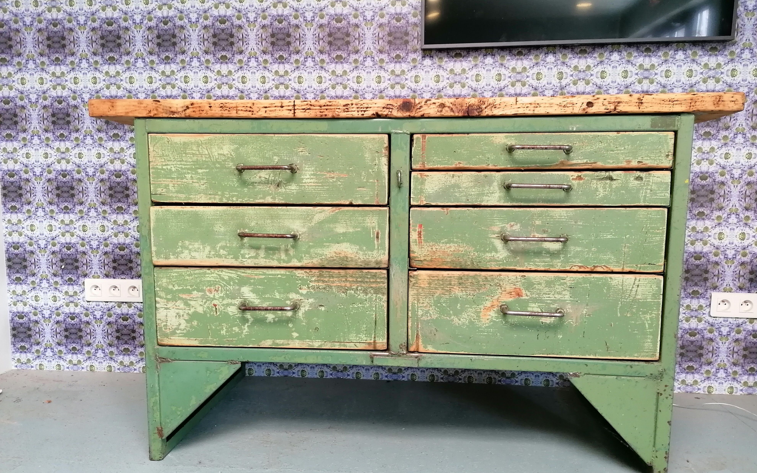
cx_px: 383
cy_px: 259
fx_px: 598
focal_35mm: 29
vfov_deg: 43.1
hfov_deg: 64.6
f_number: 1.8
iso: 250
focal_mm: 4.75
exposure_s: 1/33.3
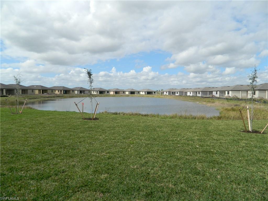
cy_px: 100
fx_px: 194
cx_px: 134
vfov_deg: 54.9
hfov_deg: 69.4
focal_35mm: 25
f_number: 8.7
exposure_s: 1/320
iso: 110
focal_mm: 4.5
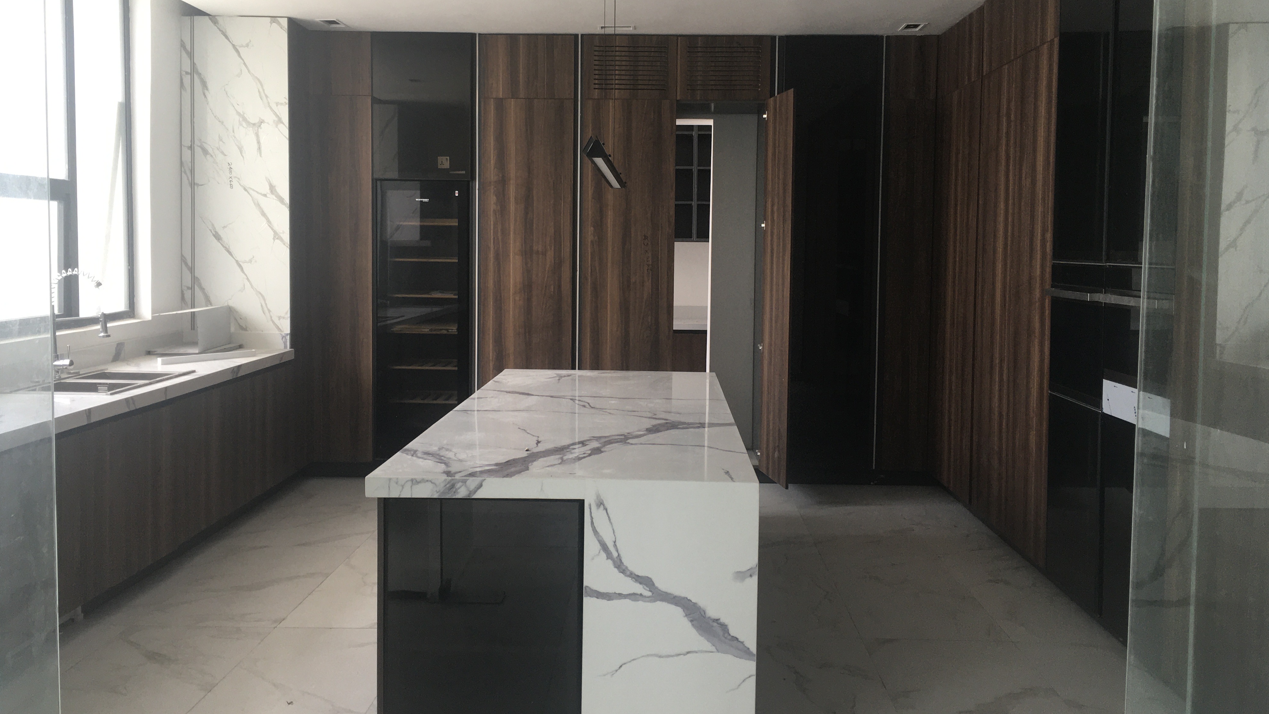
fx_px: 1077
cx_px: 628
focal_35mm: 32
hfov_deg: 61.0
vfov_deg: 36.6
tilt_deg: -2.4
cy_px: 307
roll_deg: +1.1
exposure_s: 1/100
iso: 40
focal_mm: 4.15
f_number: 2.2
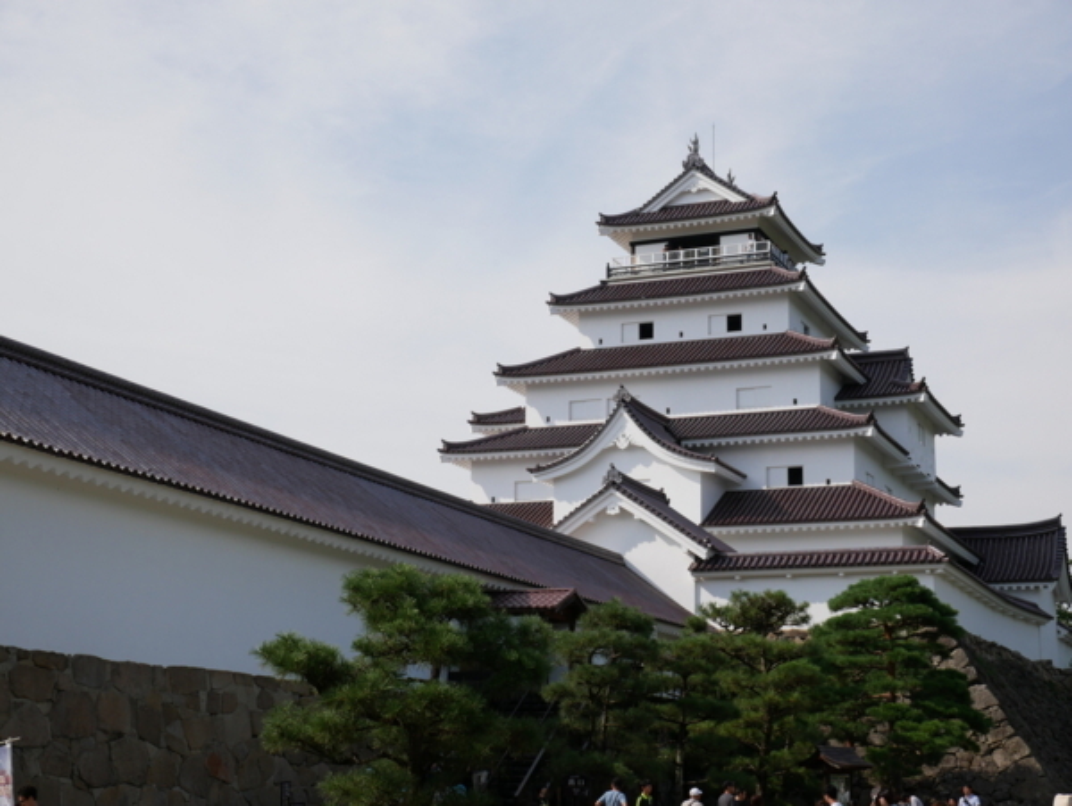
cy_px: 403
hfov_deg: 35.5
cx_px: 536
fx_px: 1674
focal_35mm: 54
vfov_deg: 27.1
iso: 200
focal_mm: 27
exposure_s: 1/400
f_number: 9
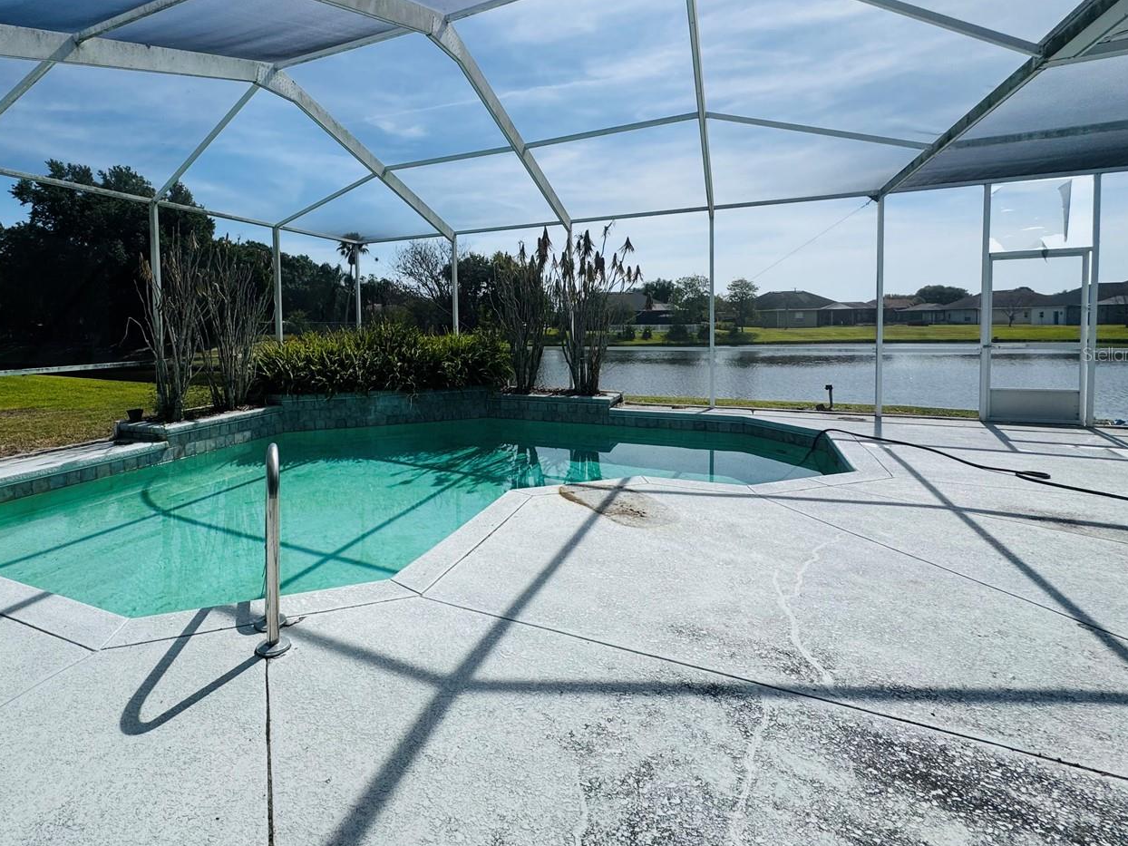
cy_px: 354
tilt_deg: -2.8
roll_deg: +0.8
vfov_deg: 71.1
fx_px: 587
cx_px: 442
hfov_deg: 86.5
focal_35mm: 18
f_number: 2.2
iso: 50
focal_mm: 2.22
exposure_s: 1/2083
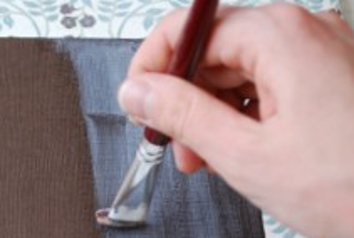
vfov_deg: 15.4
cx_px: 92
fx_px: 878
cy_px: 164
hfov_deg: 22.6
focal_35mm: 89
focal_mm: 28
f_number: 4.5
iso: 400
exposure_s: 1/30
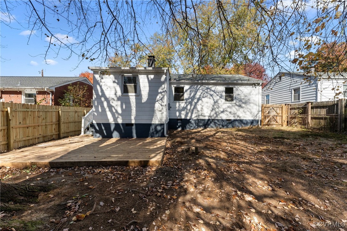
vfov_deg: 81.2
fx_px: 135
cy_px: 116
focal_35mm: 14
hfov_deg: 104.3
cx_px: 174
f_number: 8
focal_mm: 14
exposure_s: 1/1000
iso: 1000
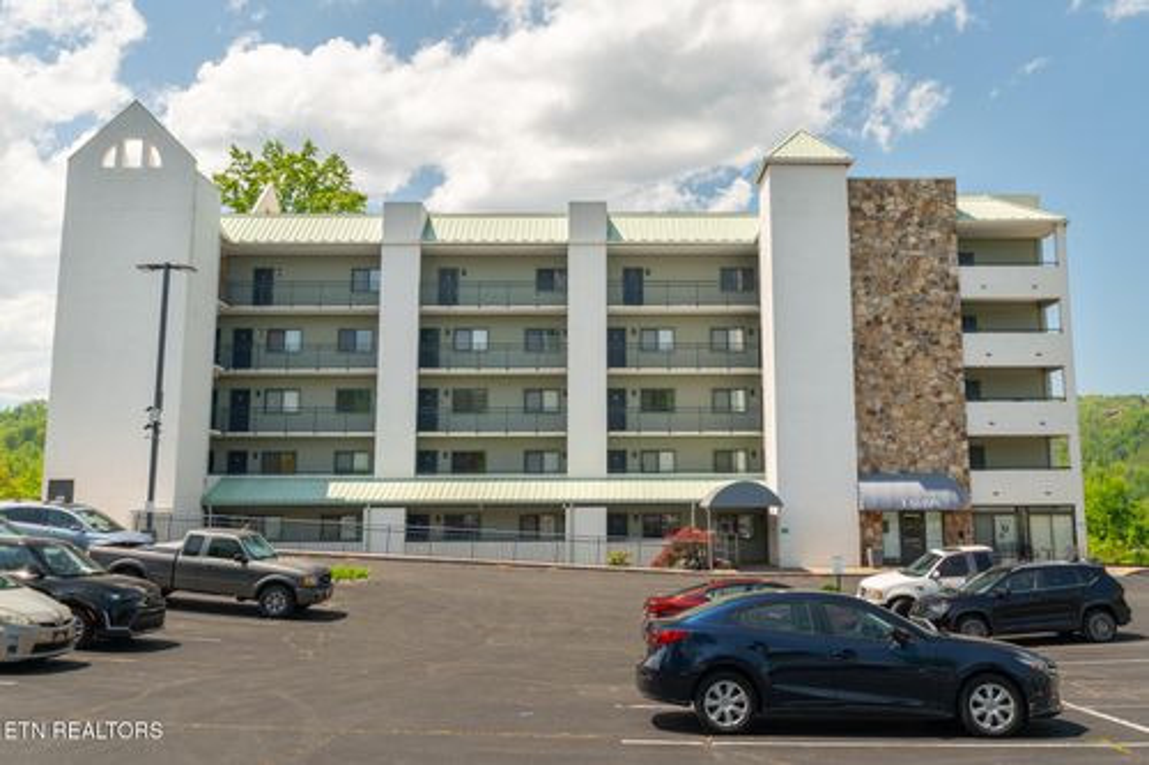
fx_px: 967
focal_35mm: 30
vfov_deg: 43.2
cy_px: 373
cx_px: 617
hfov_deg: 61.4
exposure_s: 1/80
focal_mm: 27
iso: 100
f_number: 8
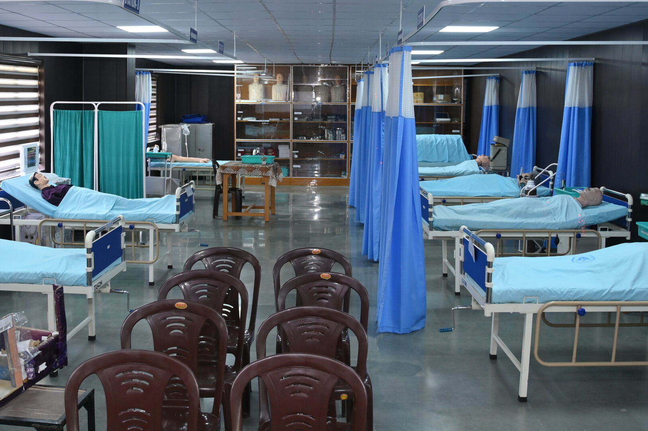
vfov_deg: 24.9
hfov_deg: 36.9
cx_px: 299
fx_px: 971
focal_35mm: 54
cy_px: 149
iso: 800
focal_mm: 34
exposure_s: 1/125
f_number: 4
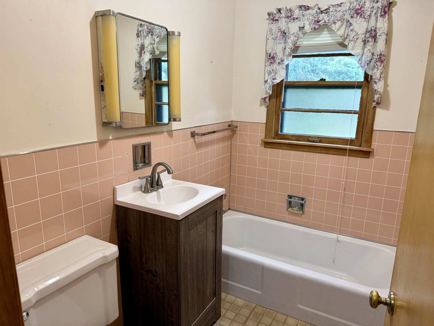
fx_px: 301
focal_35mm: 24
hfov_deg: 71.6
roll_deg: -0.5
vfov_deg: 56.8
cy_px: 163
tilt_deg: -11.4
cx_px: 217
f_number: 1.78
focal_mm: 6.76
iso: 200
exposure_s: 1/120
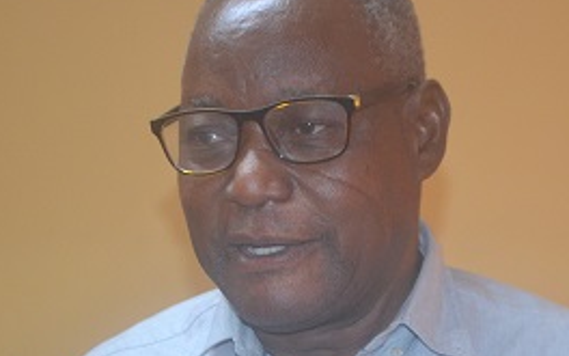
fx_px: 1938
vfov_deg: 10.4
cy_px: 296
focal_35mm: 125
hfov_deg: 16.7
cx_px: 358
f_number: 5
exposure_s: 1/60
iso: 1600
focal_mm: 36
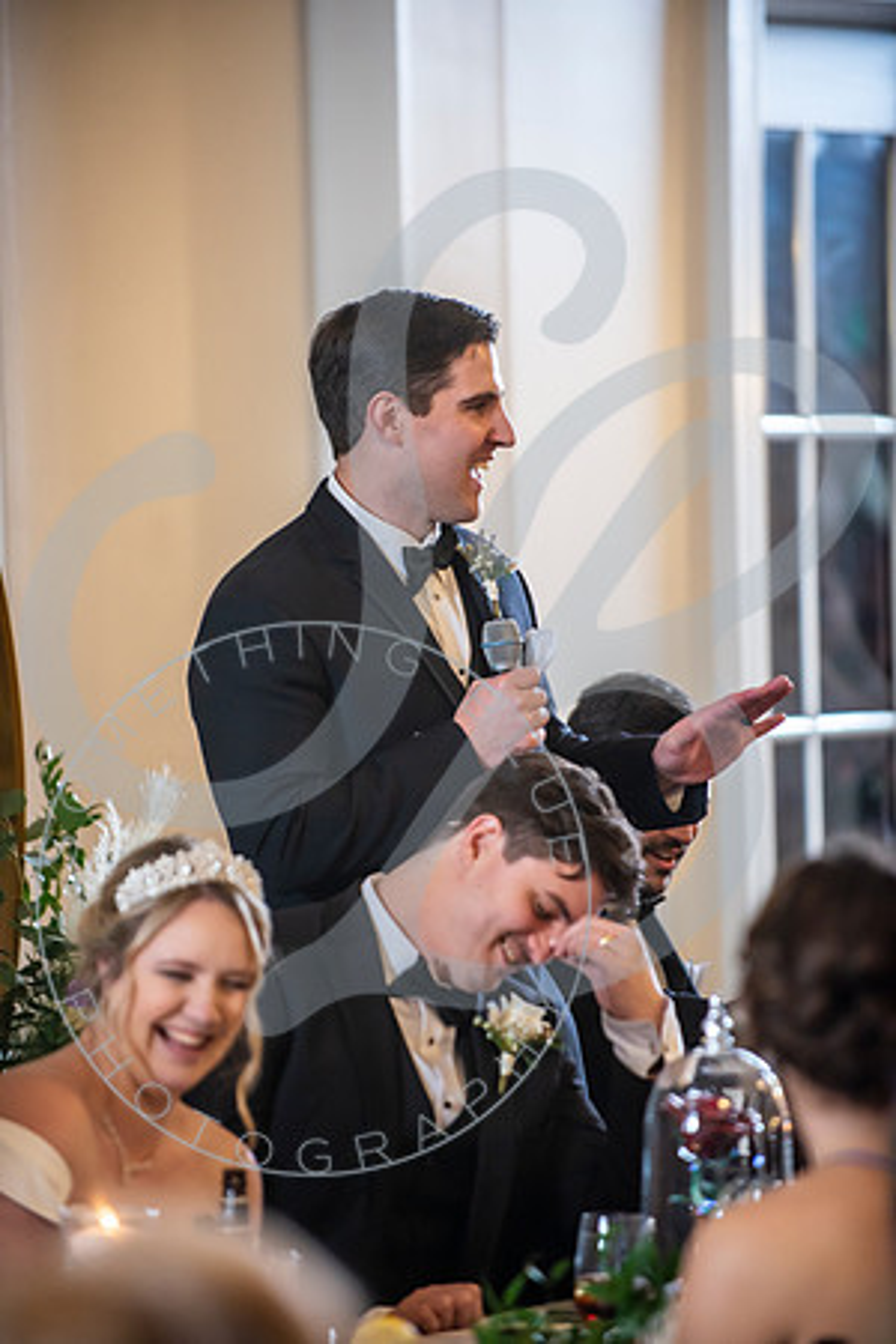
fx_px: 7466
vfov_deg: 10.3
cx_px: 448
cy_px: 672
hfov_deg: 6.9
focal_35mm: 200
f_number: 2.8
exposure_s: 1/200
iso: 1600
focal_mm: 200
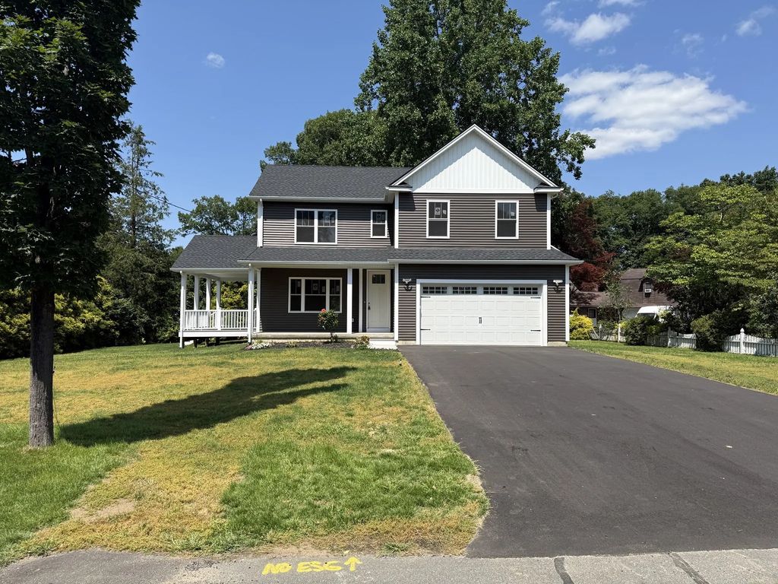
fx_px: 539
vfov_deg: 56.8
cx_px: 389
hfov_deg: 71.6
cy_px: 292
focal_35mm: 24
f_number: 1.78
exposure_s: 1/4167
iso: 80
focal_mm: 6.76
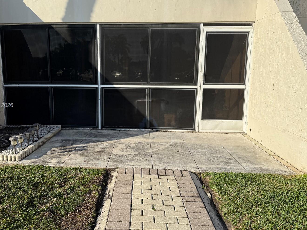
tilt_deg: -8.1
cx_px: 127
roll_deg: +0.1
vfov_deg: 48.2
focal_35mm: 29
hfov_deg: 61.3
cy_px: 106
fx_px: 257
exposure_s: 1/4167
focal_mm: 6.76
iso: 80
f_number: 1.78
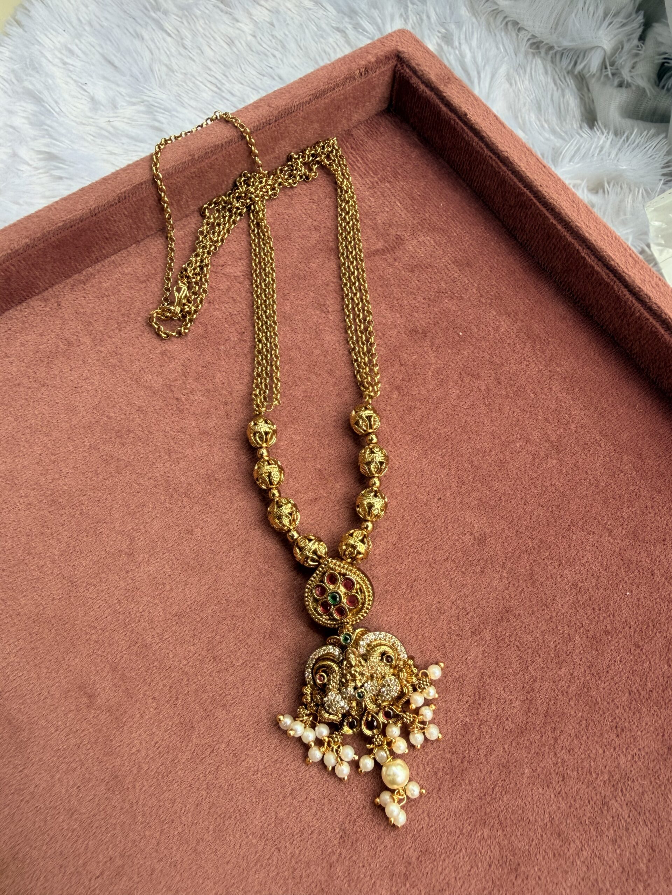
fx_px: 621
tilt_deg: -74.0
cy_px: 448
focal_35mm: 24
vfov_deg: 71.6
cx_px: 336
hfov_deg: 56.8
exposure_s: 1/121
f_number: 2.2
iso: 64
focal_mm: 2.22
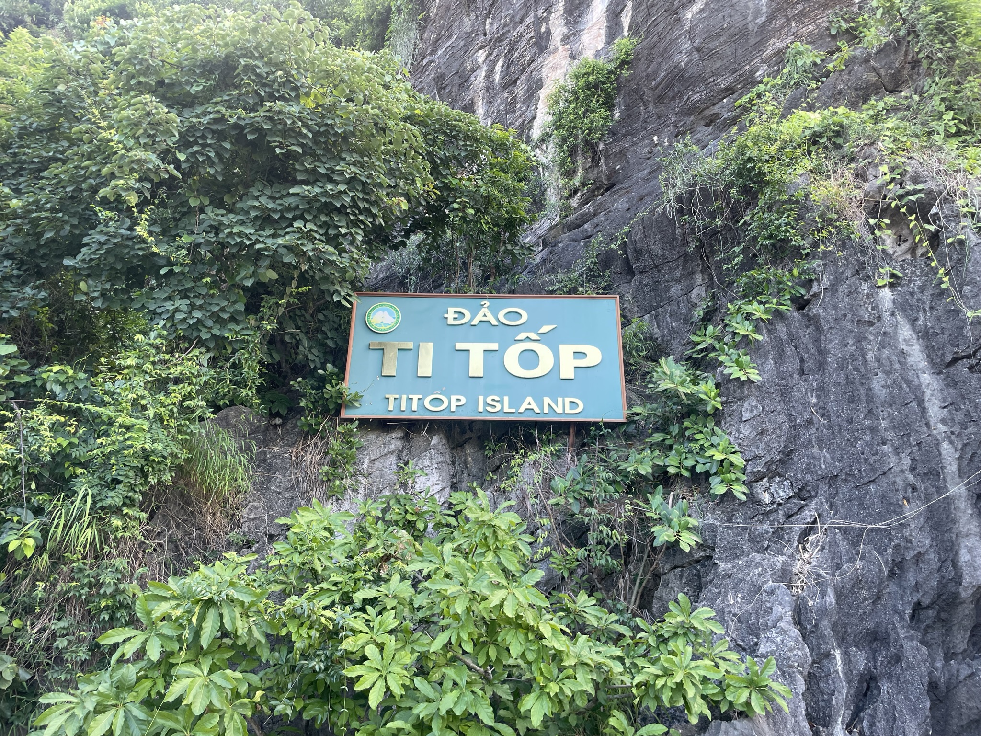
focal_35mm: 26
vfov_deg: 53.1
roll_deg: -1.4
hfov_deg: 67.3
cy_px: 368
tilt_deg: +28.2
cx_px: 490
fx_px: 737
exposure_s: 1/121
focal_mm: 4.2
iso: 50
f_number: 1.6
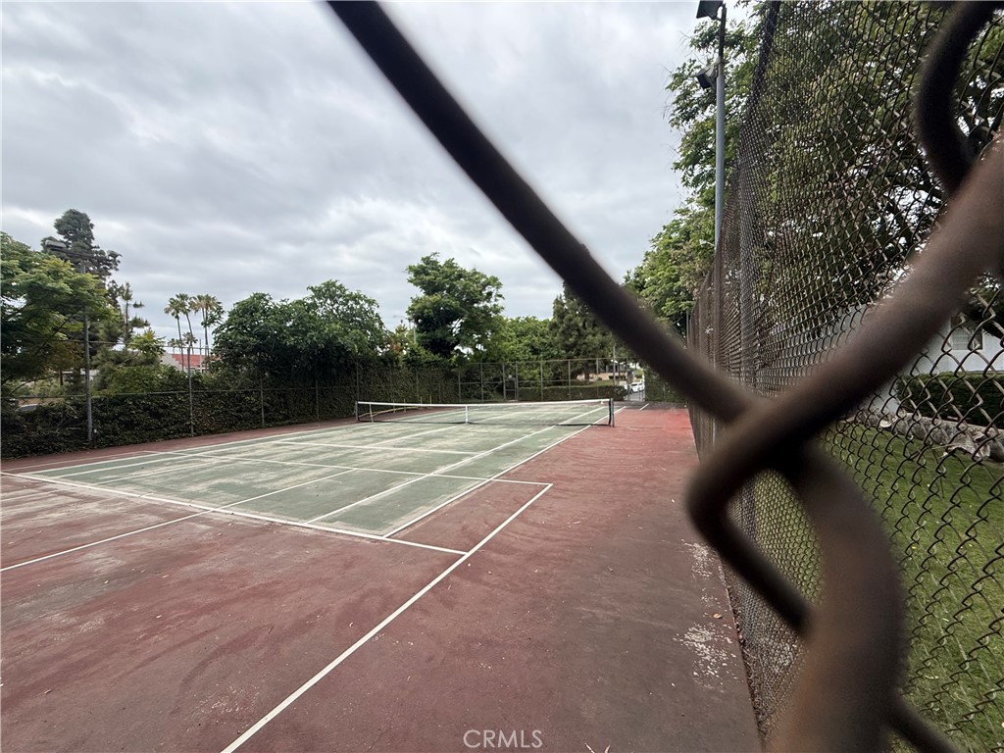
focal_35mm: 14
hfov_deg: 102.1
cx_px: 502
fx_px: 406
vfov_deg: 85.7
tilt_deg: -1.0
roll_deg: +1.0
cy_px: 376
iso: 50
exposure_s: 1/1534
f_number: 2.2
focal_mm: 2.22
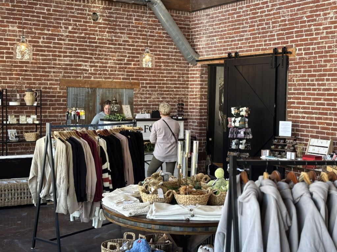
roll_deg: -1.5
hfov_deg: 36.8
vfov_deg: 28.0
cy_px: 126
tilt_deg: -4.4
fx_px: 506
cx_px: 168
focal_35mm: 52
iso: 64
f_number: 1.6
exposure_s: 1/60
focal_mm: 5.96
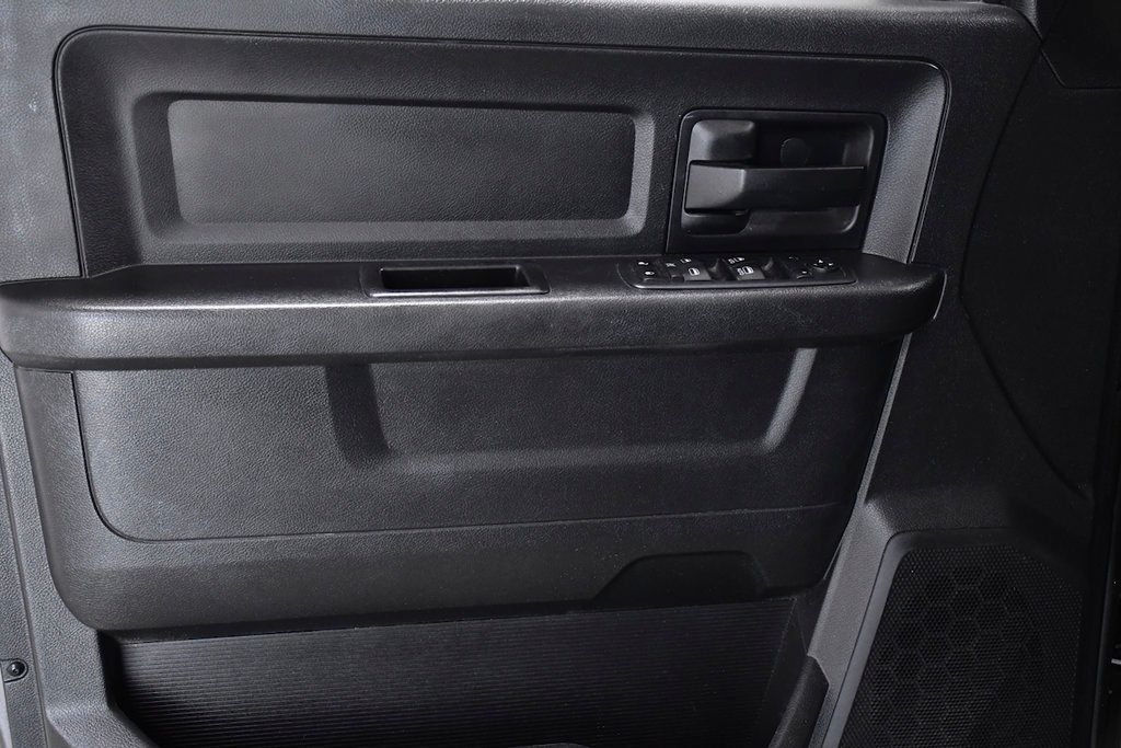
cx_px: 560
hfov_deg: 38.9
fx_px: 1588
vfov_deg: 26.5
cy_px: 374
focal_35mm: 51
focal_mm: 34
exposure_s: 1/200
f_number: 4.2
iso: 2500
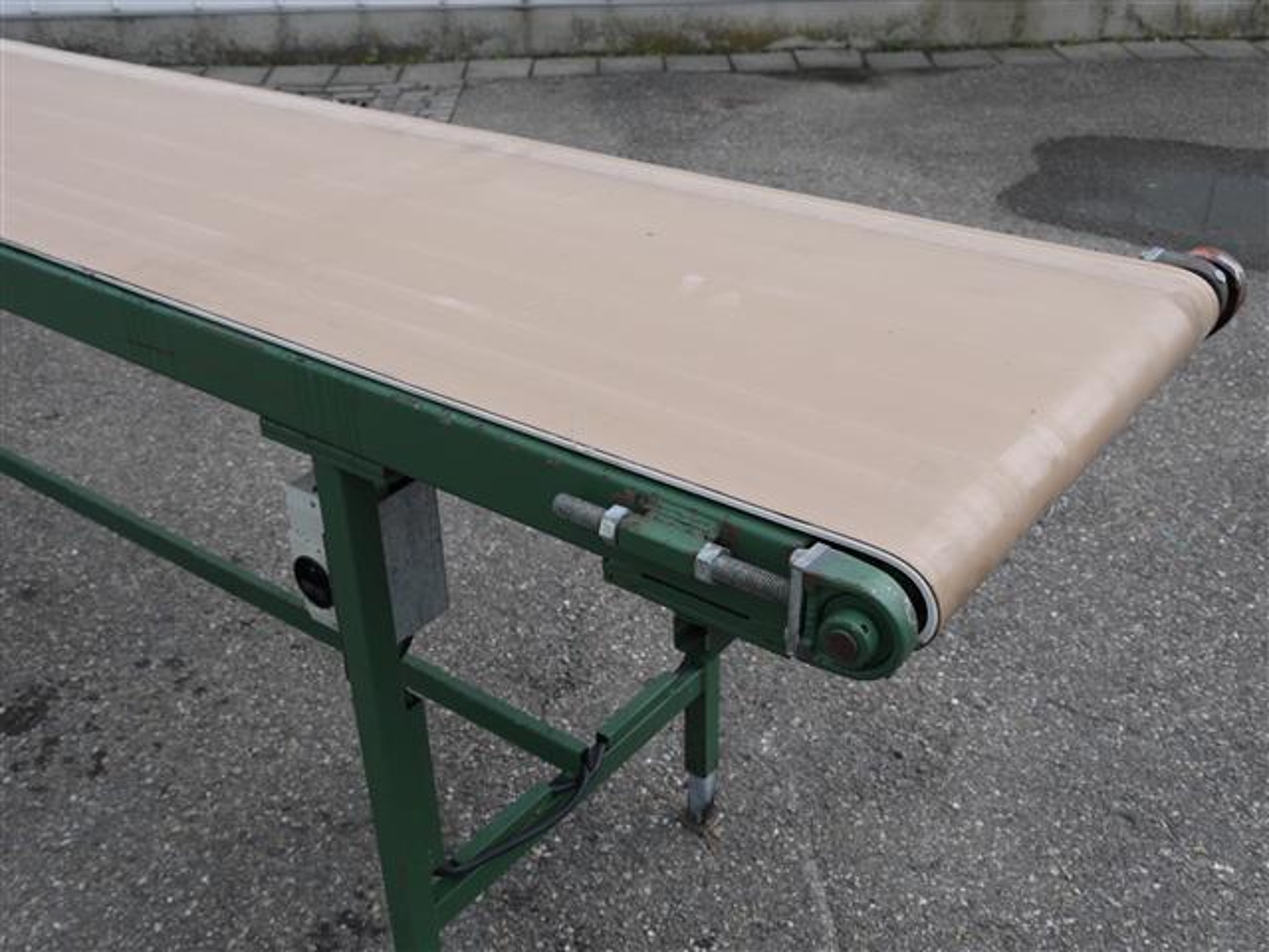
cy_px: 476
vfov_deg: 39.7
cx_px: 634
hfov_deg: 51.4
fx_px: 1320
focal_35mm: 36
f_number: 7.1
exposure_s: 1/250
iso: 100
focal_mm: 18
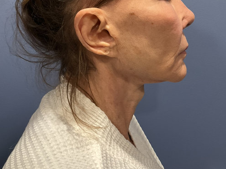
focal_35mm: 47
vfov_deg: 30.1
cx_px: 122
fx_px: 307
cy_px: 34
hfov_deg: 40.4
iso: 100
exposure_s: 1/60
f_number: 1.8
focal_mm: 3
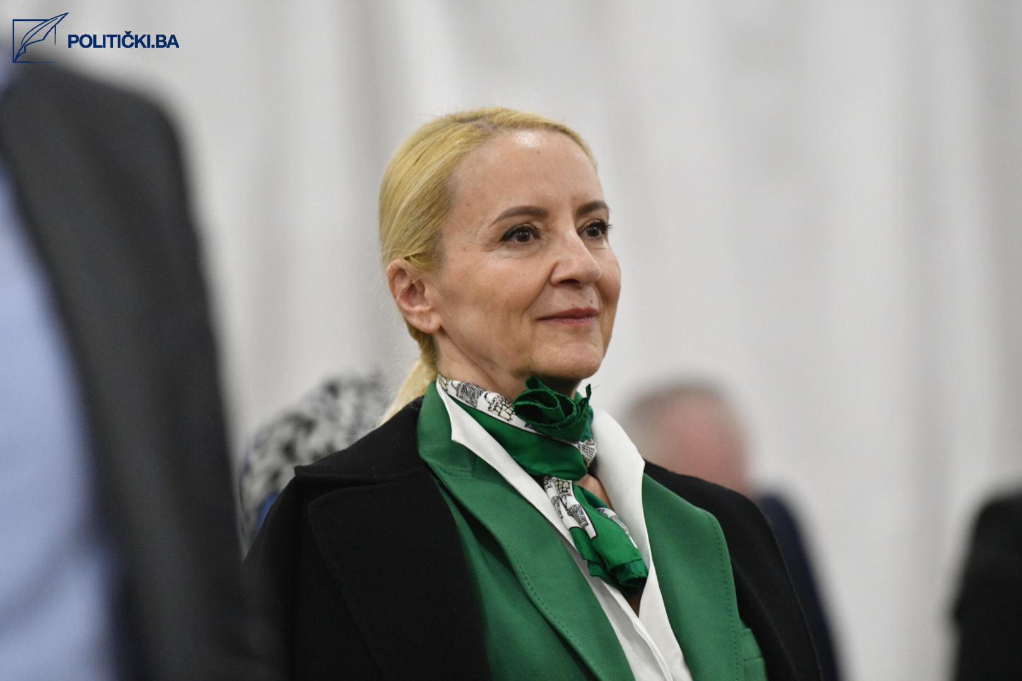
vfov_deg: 4.8
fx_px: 8090
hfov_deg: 7.2
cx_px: 511
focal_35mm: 285
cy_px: 340
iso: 3200
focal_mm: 190
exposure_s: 1/160
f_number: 2.8
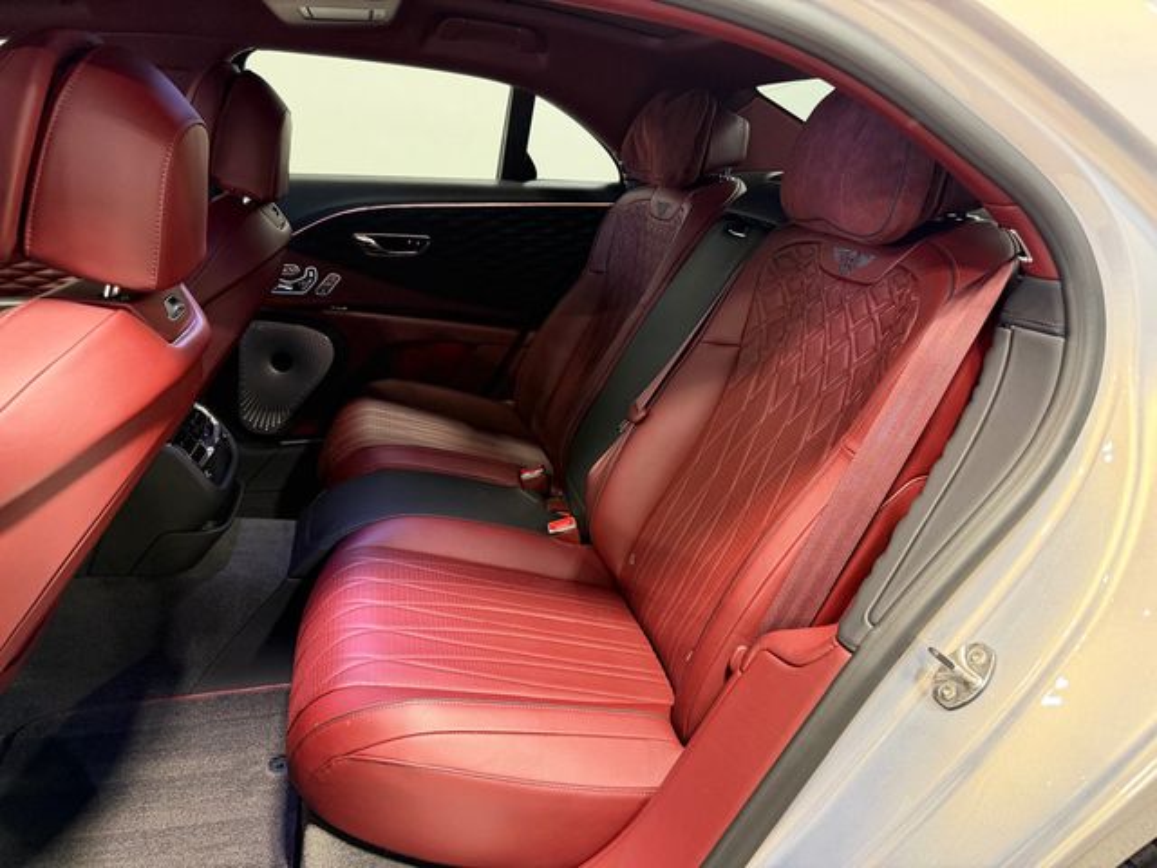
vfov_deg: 56.8
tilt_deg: -19.9
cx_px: 578
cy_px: 434
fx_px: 802
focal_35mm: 24
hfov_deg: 71.6
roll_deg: -3.9
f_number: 1.78
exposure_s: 1/60
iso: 320
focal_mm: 6.76
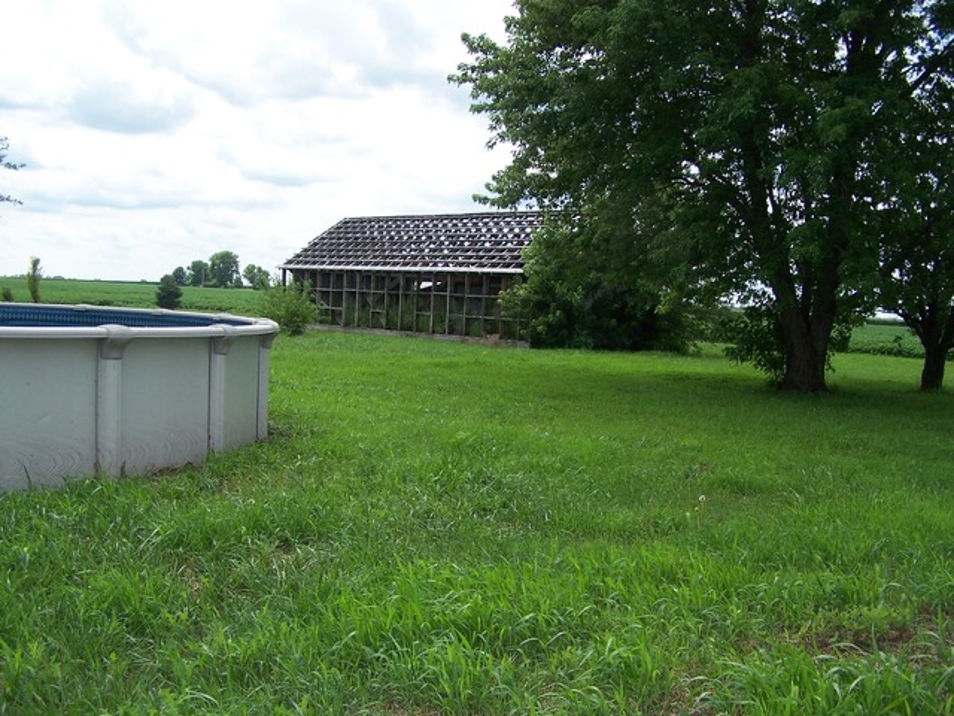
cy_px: 358
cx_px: 477
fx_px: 1047
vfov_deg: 37.7
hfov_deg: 49.0
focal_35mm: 38
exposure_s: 1/800
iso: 80
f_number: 2.8
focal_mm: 6.3
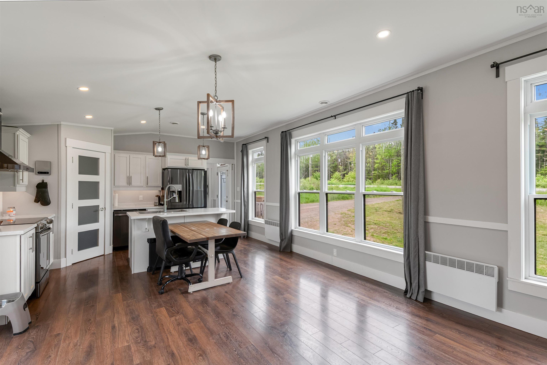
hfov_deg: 93.3
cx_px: 274
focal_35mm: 17
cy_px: 182
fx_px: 258
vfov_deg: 70.5
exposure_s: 1/160
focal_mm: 17
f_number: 6.3
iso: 320
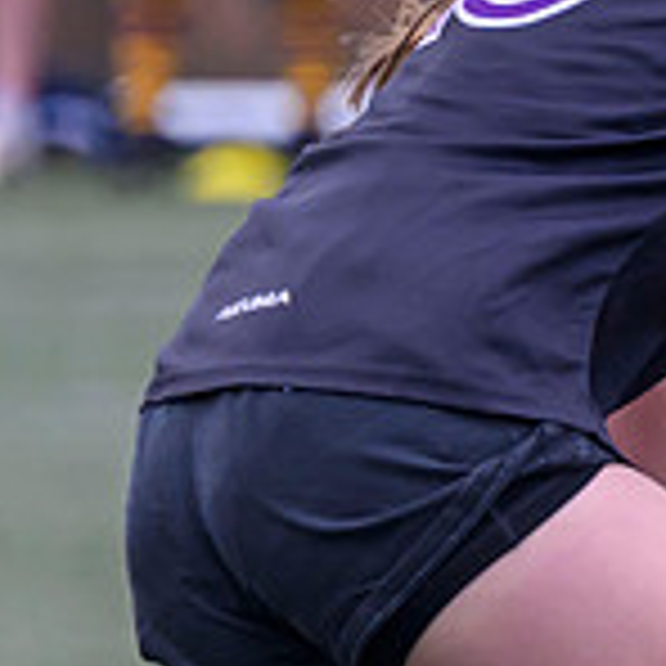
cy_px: 418
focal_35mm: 1554
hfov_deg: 1.1
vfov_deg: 1.1
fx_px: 33826
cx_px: 2106
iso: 1000
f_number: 4
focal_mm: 250
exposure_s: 1/1250
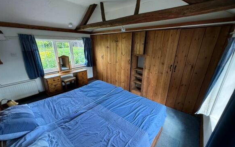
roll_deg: -0.9
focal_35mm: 15
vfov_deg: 74.7
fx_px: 96
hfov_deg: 101.5
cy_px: 77
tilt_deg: -19.7
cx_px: 117
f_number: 2.2
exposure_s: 1/99
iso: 250
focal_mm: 2.22
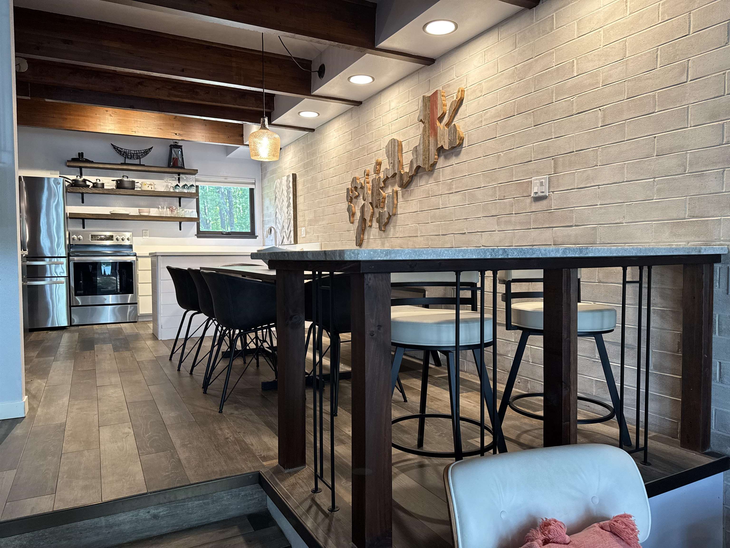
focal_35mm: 24
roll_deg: -0.3
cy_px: 274
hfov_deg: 71.6
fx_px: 506
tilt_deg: -2.7
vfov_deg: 56.8
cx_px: 365
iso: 200
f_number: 1.78
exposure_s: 1/120
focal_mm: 6.76
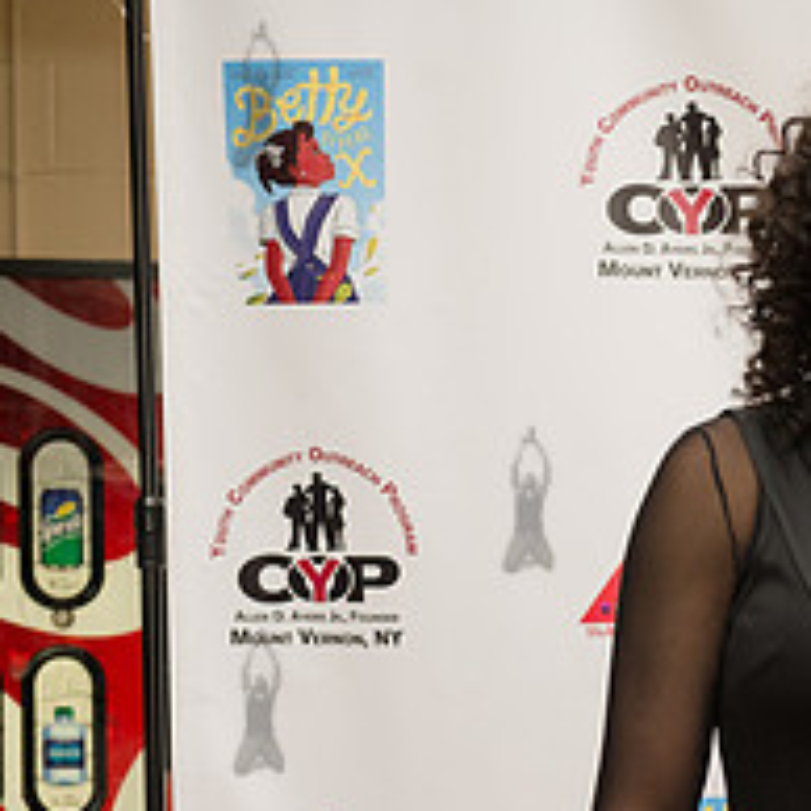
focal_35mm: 122
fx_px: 3234
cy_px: 700
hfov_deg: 13.7
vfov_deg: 14.2
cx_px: 1066
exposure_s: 1/400
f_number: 4
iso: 800
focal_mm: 48
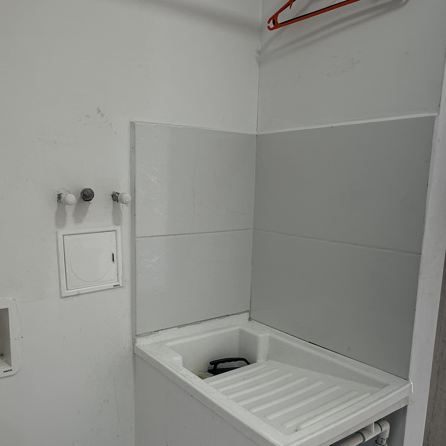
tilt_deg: -9.4
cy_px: 253
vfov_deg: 53.9
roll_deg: -1.6
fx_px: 437
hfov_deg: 53.9
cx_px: 199
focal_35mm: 30
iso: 64
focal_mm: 2.22
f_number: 2.2
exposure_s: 1/120
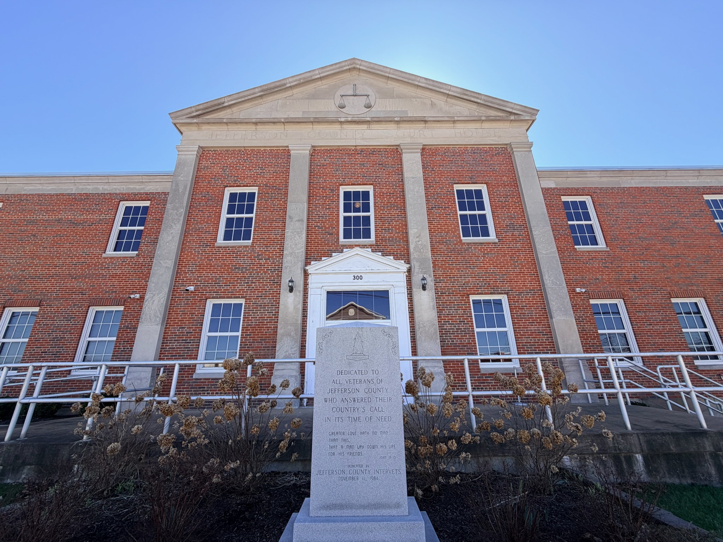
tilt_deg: +17.6
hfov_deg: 102.1
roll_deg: +1.7
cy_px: 271
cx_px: 362
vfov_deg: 85.7
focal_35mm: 14
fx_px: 292
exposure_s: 1/564
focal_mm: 2.22
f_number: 2.2
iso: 40
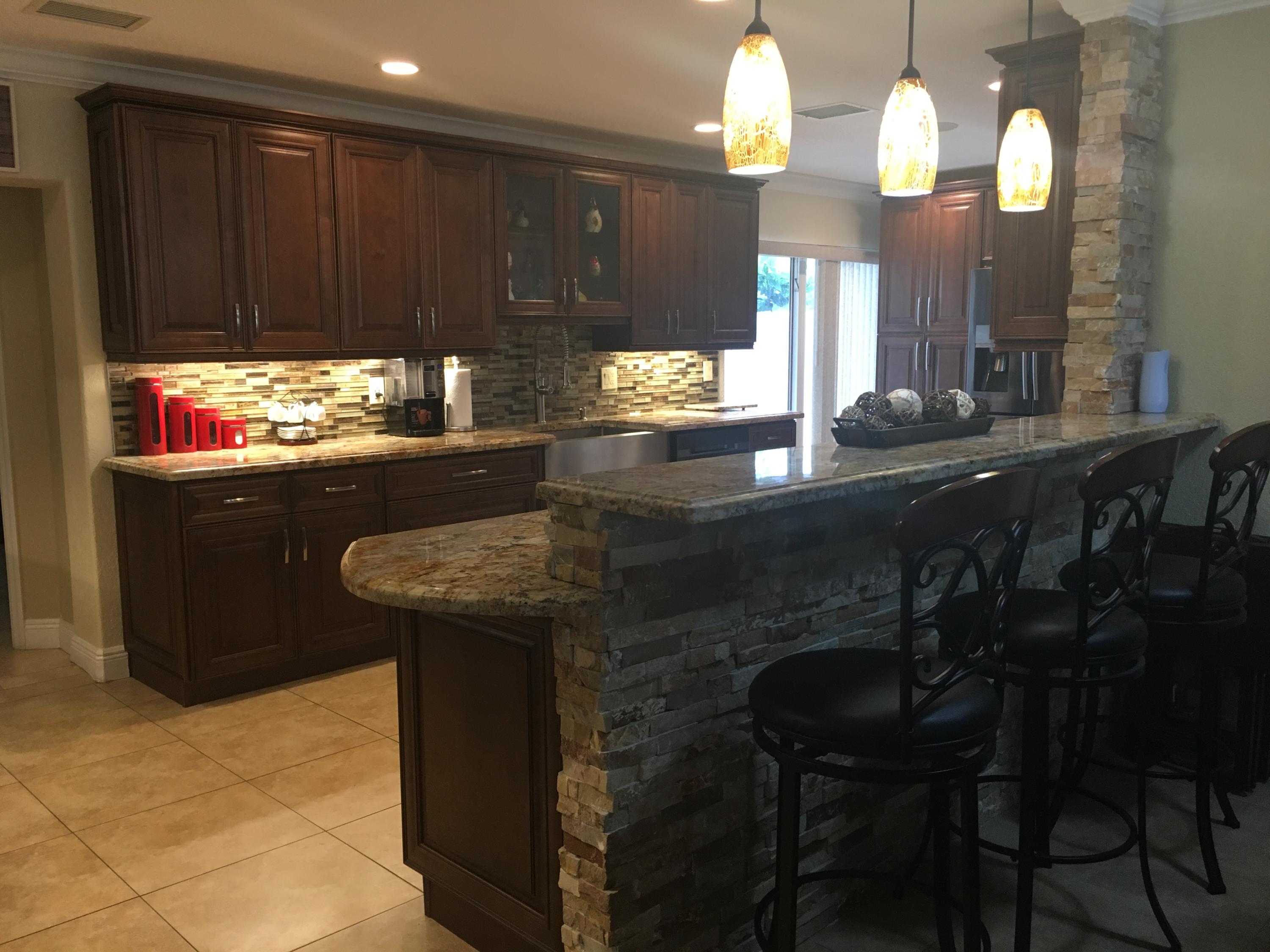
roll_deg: -0.3
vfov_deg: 48.2
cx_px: 635
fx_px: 1064
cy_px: 476
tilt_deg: -7.2
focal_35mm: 29
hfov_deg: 61.7
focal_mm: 4.15
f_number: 2.2
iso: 100
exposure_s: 1/30
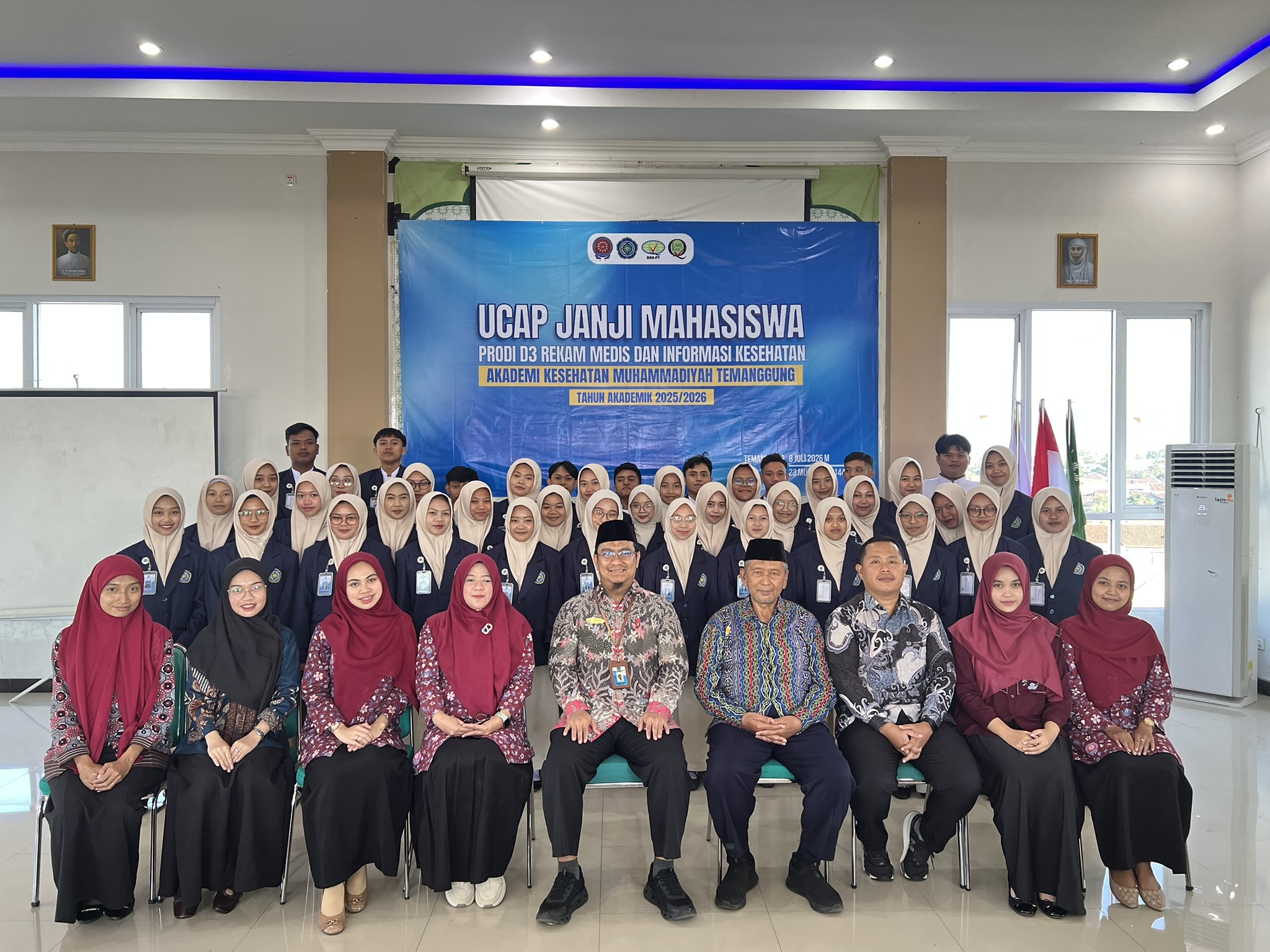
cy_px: 476
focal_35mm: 26
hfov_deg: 67.3
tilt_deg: -1.0
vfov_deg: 53.1
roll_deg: +0.1
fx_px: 954
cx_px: 635
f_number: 1.5
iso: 200
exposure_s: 1/60
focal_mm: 5.7
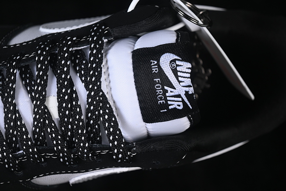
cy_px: 96
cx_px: 143
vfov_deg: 18.2
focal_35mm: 75
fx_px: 596
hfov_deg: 27.0
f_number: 6.3
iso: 160
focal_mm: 50
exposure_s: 1/60
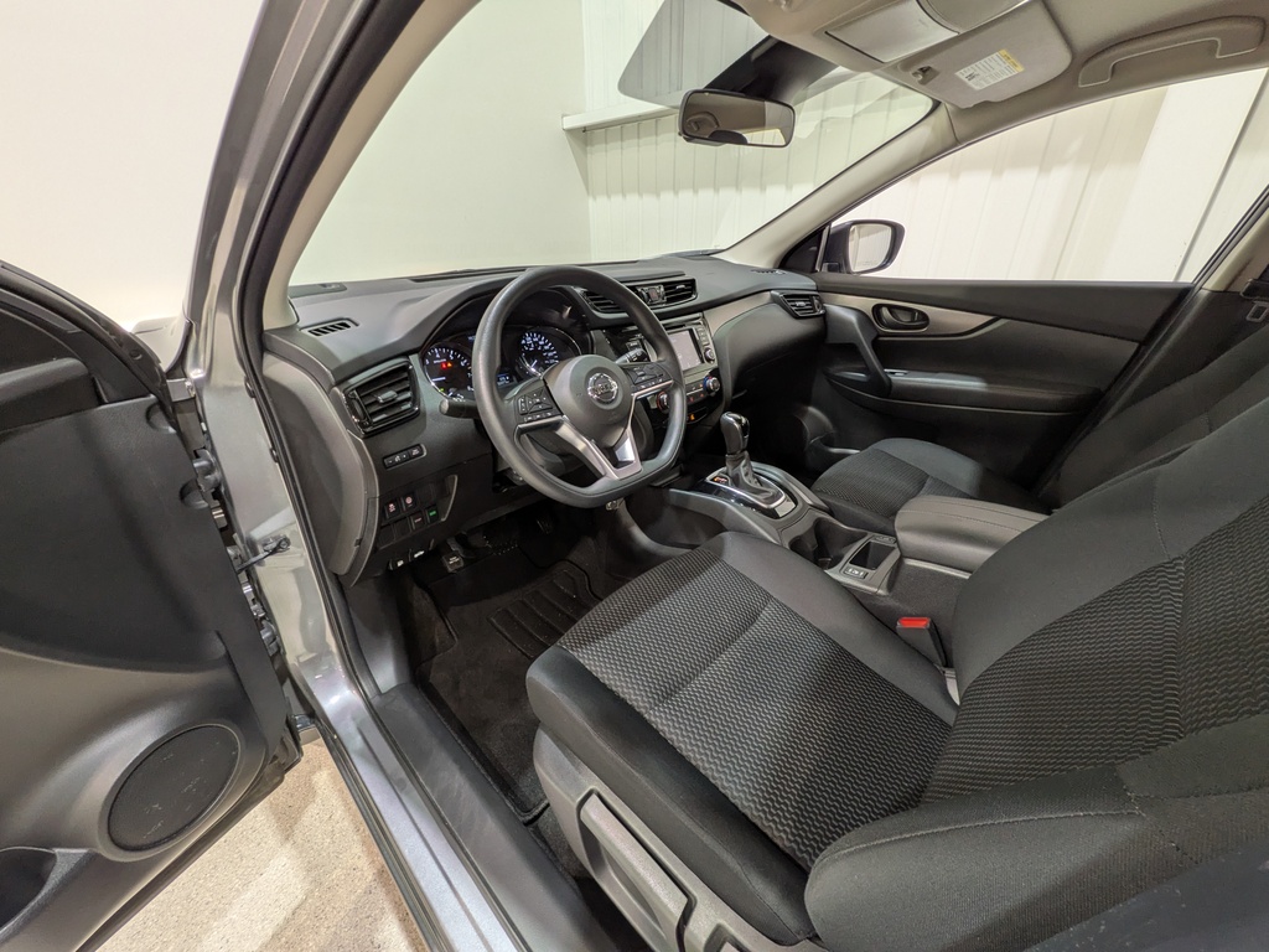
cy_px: 476
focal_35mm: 14
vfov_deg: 85.7
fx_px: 513
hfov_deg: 102.1
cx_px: 634
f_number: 2.2
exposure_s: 1/24
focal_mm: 1.83
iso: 58
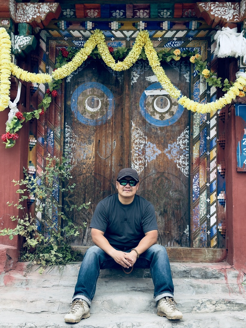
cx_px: 123
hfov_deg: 30.3
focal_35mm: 48
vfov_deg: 39.7
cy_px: 164
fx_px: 455
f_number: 1.78
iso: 80
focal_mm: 6.76
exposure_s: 1/1242
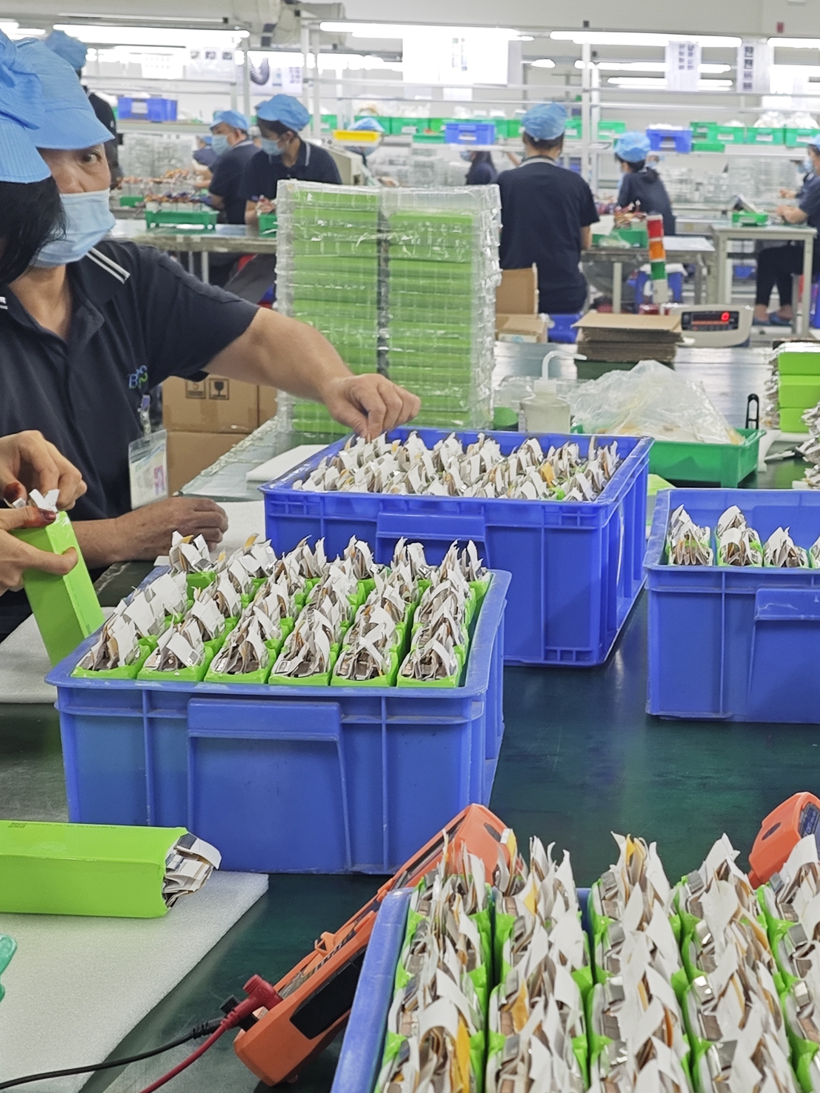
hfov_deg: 21.6
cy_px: 704
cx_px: 676
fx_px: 2116
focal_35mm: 67
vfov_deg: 28.8
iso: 160
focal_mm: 6.55
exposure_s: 1/50
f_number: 1.6
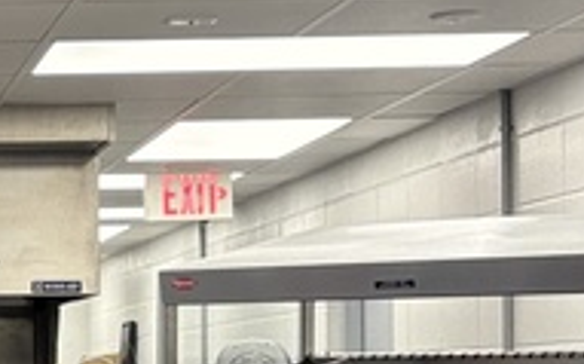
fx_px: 2353
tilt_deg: +0.7
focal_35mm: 148
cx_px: -358
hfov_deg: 13.2
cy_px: 376
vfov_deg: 8.8
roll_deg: +0.7
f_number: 1.6
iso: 100
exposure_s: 1/120
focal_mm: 5.96
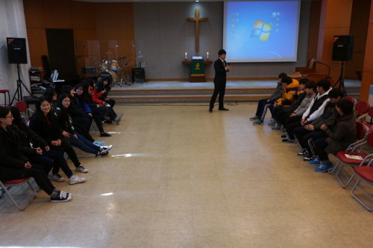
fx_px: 311
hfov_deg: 61.9
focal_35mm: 30
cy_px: 124
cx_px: 186
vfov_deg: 43.6
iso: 200
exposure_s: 1/40
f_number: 3.5
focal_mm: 20
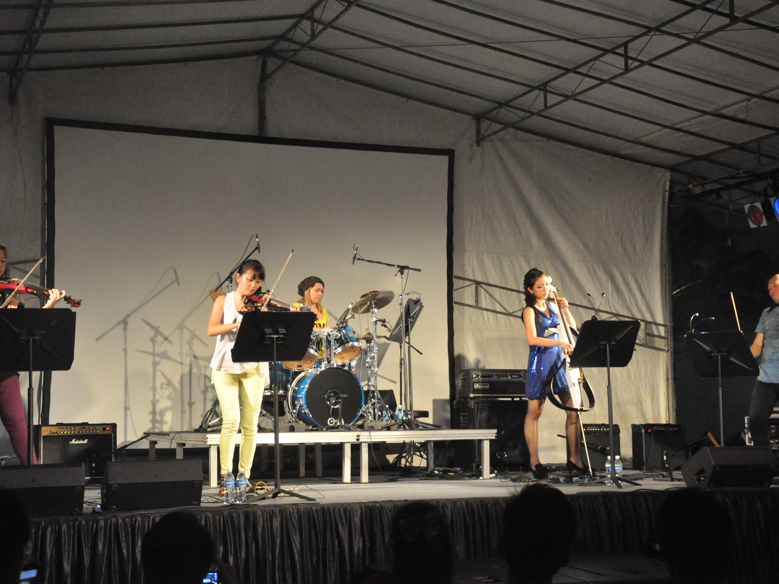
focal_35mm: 56
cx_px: 387
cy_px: 295
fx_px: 1260
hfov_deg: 34.3
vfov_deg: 26.1
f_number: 4.2
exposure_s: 1/100
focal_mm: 34
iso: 3200
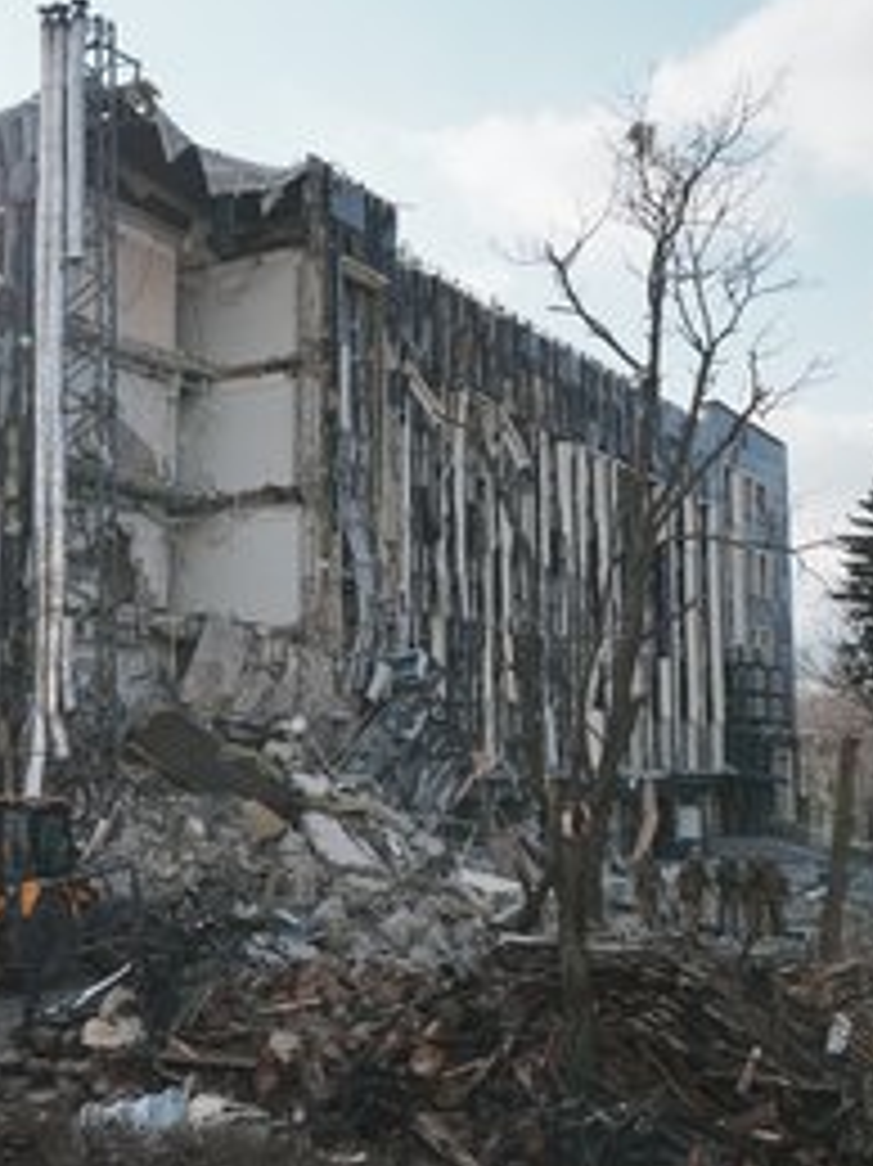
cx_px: 436
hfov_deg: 31.5
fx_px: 1548
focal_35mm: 46
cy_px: 581
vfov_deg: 41.3
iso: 200
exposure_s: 1/1000
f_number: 6.3
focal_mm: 31
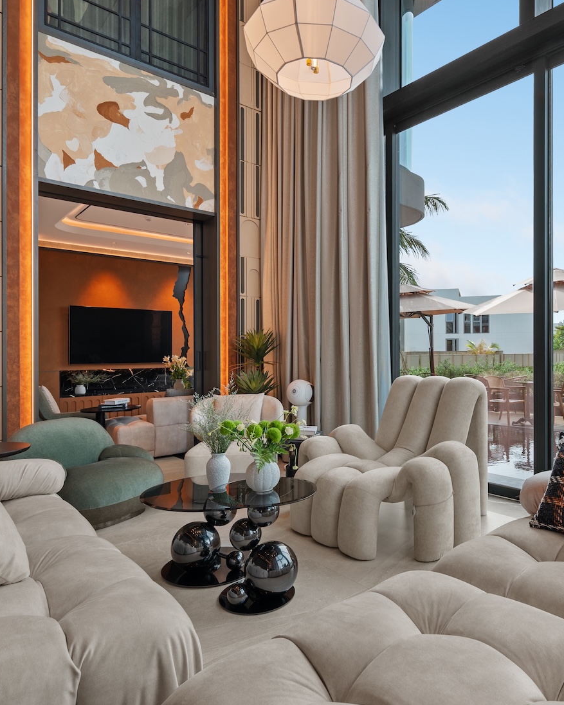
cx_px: 362
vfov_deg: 72.6
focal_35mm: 23
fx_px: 480
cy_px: 365
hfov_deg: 59.9
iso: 100
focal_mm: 14
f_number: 8
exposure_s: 1/8
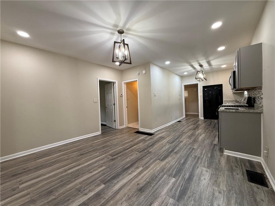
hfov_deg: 102.1
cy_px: 103
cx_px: 138
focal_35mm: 14
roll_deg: +1.5
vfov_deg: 85.7
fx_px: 111
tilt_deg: -0.9
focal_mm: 2.22
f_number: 2.2
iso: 200
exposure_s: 1/120
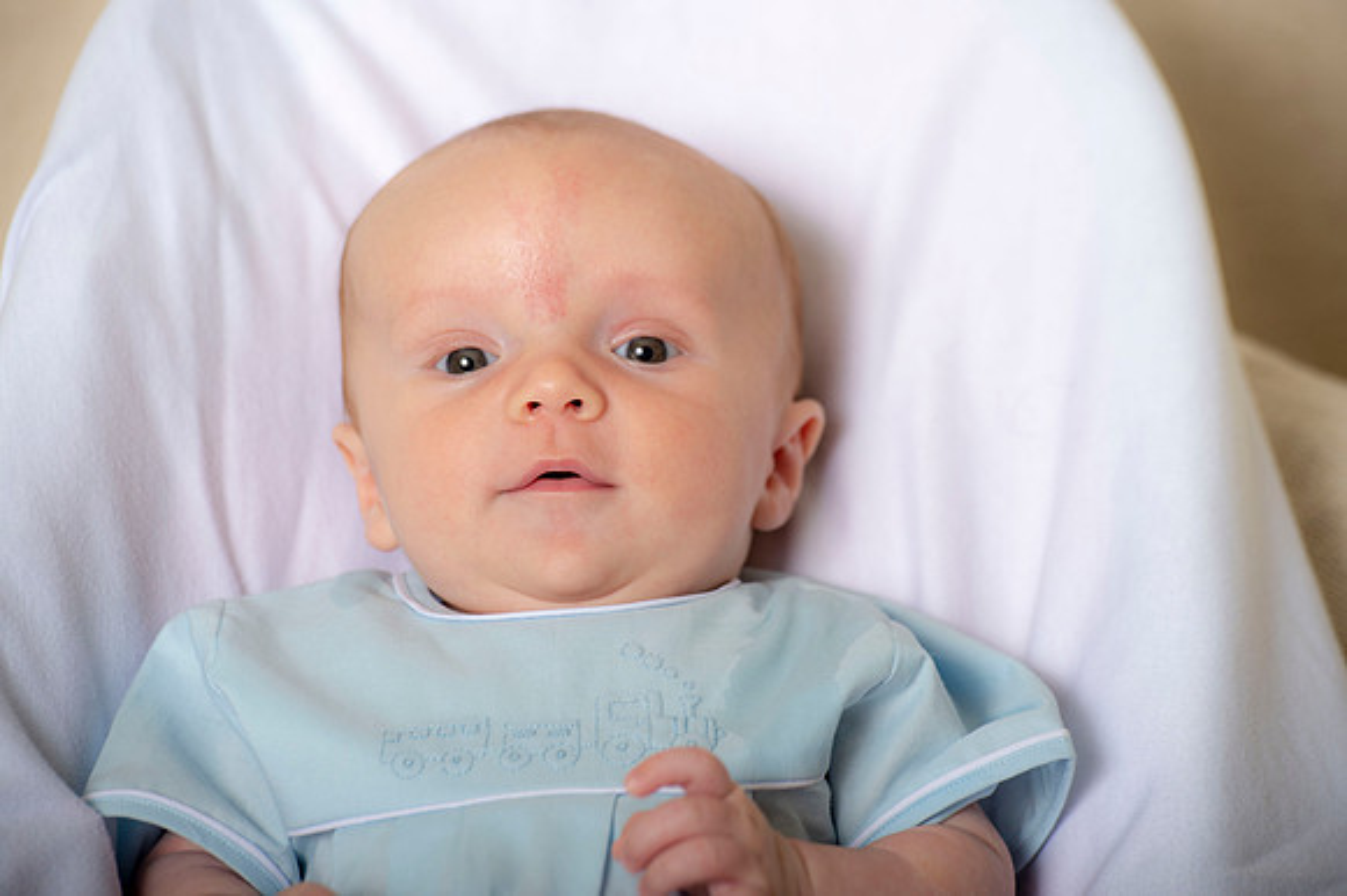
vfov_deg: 6.9
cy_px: 448
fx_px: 7479
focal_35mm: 200
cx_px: 674
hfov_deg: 10.3
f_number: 5.6
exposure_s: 1/200
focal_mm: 200
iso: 250
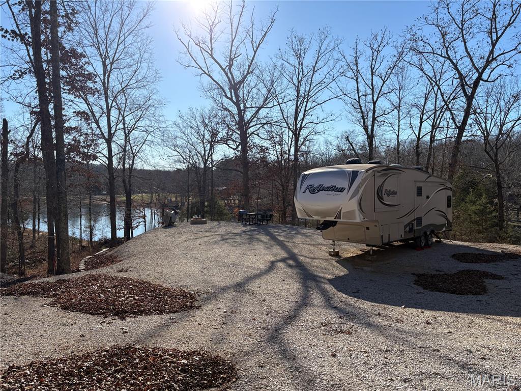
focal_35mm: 26
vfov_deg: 53.1
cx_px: 260
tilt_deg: -1.7
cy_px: 196
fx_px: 391
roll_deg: +0.0
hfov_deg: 67.3
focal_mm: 5.96
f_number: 1.6
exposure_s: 1/4065
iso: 50
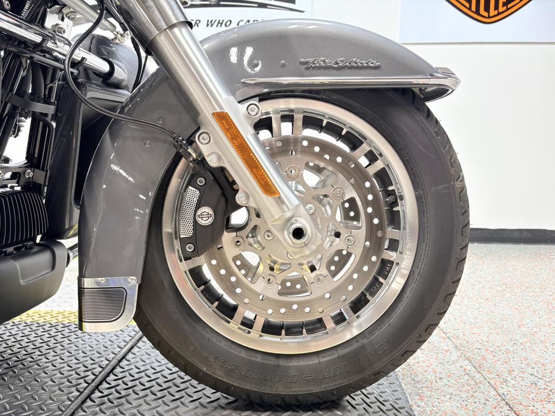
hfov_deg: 67.3
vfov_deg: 53.1
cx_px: 278
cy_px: 208
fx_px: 417
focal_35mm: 26
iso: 80
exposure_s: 1/60
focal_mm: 5.96
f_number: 1.6
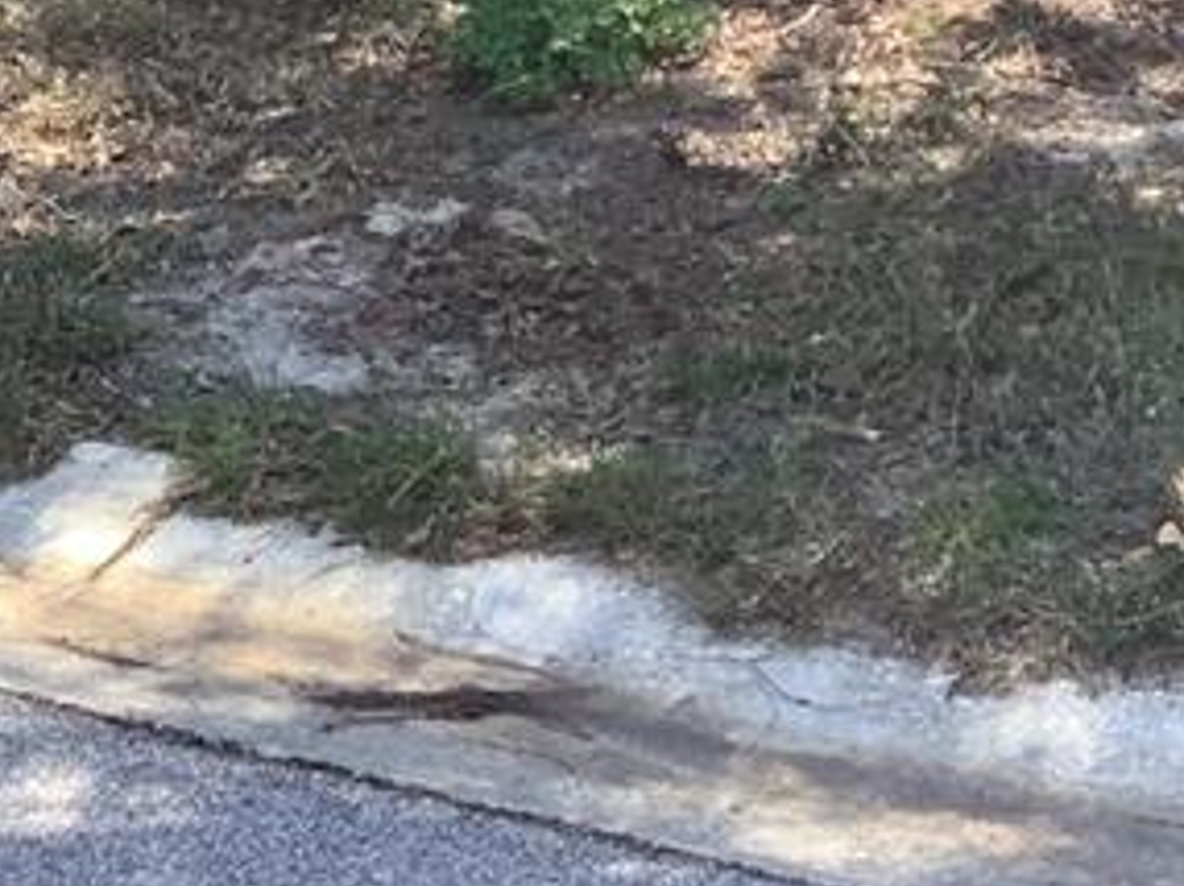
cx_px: 923
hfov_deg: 17.6
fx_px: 3793
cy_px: -364
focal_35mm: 111
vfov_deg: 12.8
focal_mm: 3.3
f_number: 2.4
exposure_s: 1/326
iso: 25
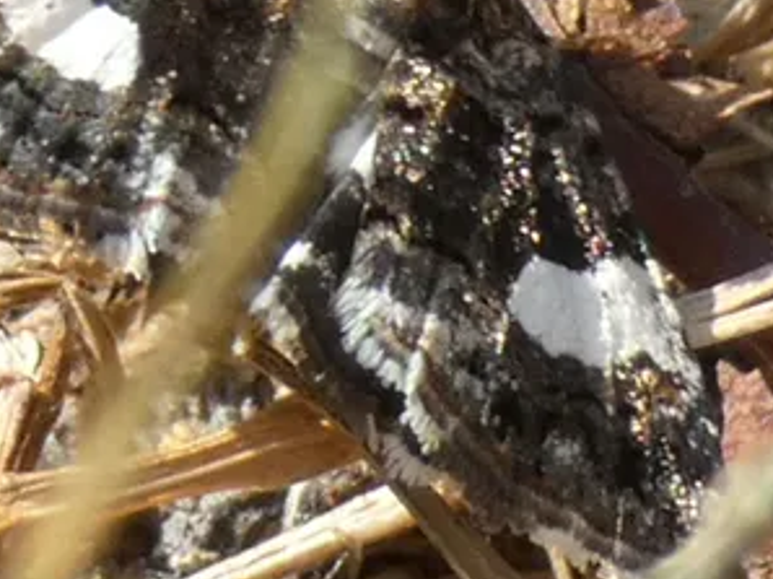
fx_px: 6136
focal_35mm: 275
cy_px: 49
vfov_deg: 5.4
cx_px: 366
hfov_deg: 7.2
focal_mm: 22.9
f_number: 5.2
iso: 100
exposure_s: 1/80
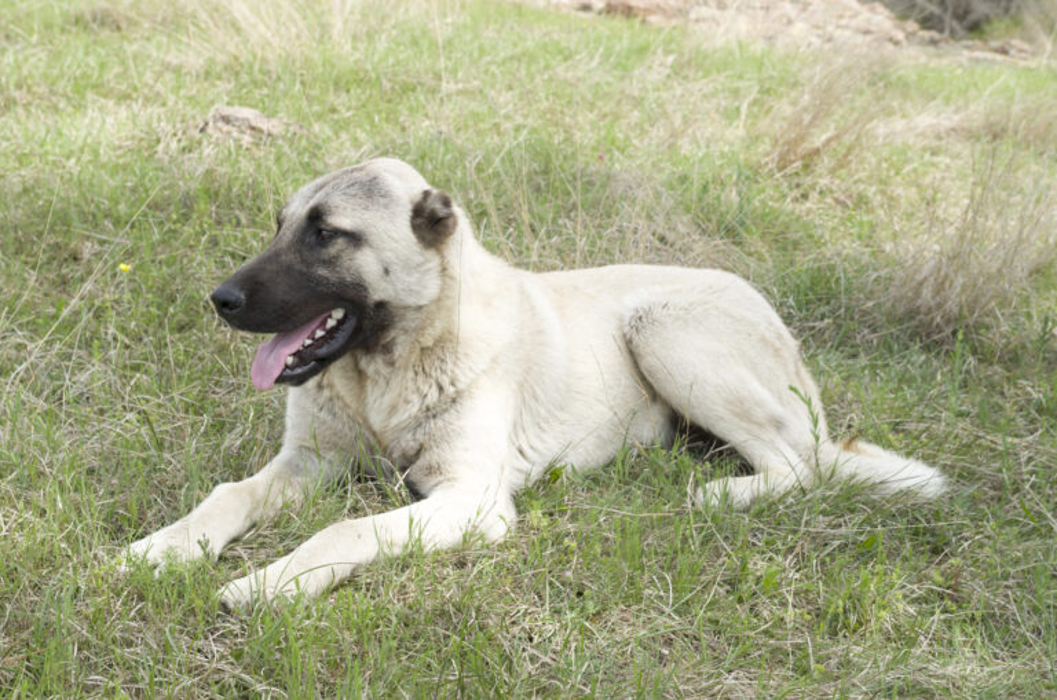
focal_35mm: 67
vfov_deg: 20.2
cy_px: 350
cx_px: 528
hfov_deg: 30.1
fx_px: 1964
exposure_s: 1/200
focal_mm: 45
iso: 200
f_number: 6.3
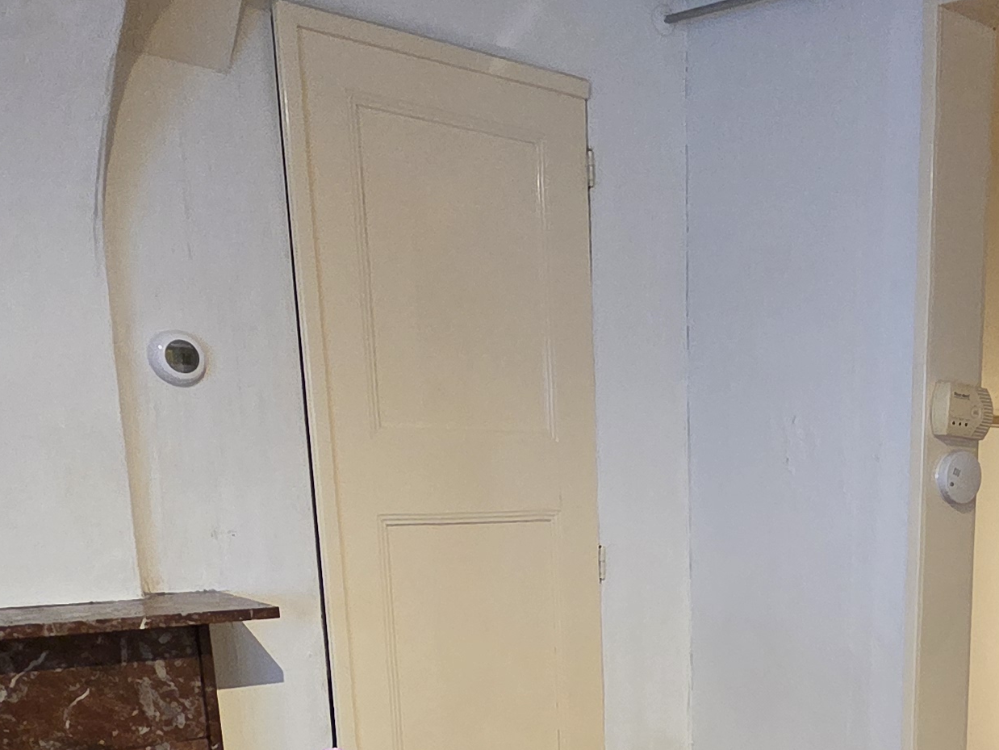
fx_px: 1212
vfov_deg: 31.1
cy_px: 794
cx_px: 931
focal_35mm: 42
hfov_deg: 40.7
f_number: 2.2
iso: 800
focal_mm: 2.2
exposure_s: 1/50
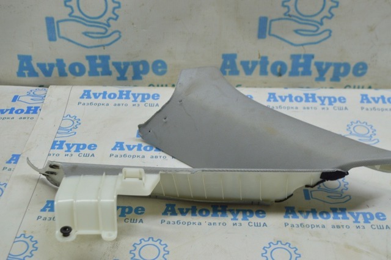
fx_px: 553
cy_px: 130
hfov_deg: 38.9
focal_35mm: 51
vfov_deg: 26.4
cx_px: 196
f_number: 5.6
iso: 400
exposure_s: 1/40
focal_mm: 34
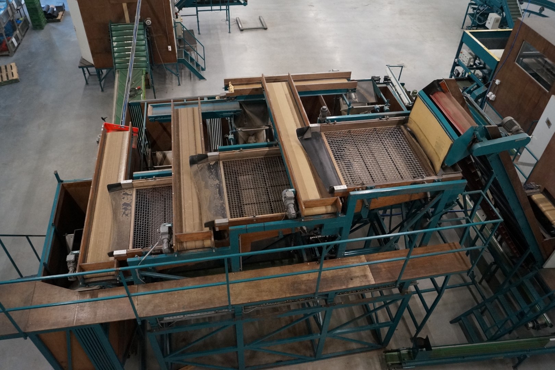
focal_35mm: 27
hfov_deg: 67.4
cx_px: 278
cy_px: 185
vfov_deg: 47.9
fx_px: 416
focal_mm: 18
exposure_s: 1/160
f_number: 3.5
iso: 2500
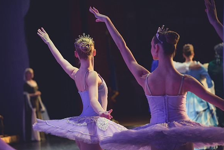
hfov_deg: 21.2
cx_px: 112
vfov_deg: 14.3
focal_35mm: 96
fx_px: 597
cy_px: 75
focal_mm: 95
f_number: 2.8
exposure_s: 1/320
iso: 4000
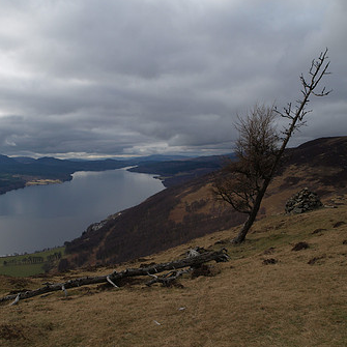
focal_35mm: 38
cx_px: 174
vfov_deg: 43.8
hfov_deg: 43.9
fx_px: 431
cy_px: 189
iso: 200
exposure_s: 1/640
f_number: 8
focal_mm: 16
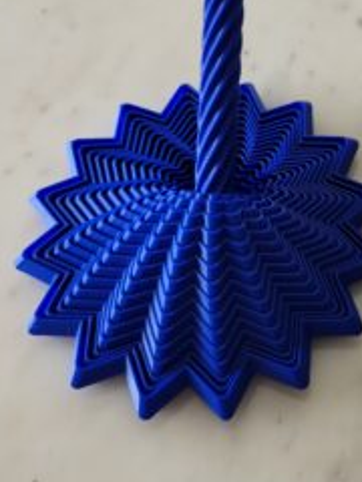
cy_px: 172
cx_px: 290
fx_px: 711
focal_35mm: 51
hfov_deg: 28.0
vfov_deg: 37.2
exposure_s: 1/180
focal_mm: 5.4
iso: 200
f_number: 1.8
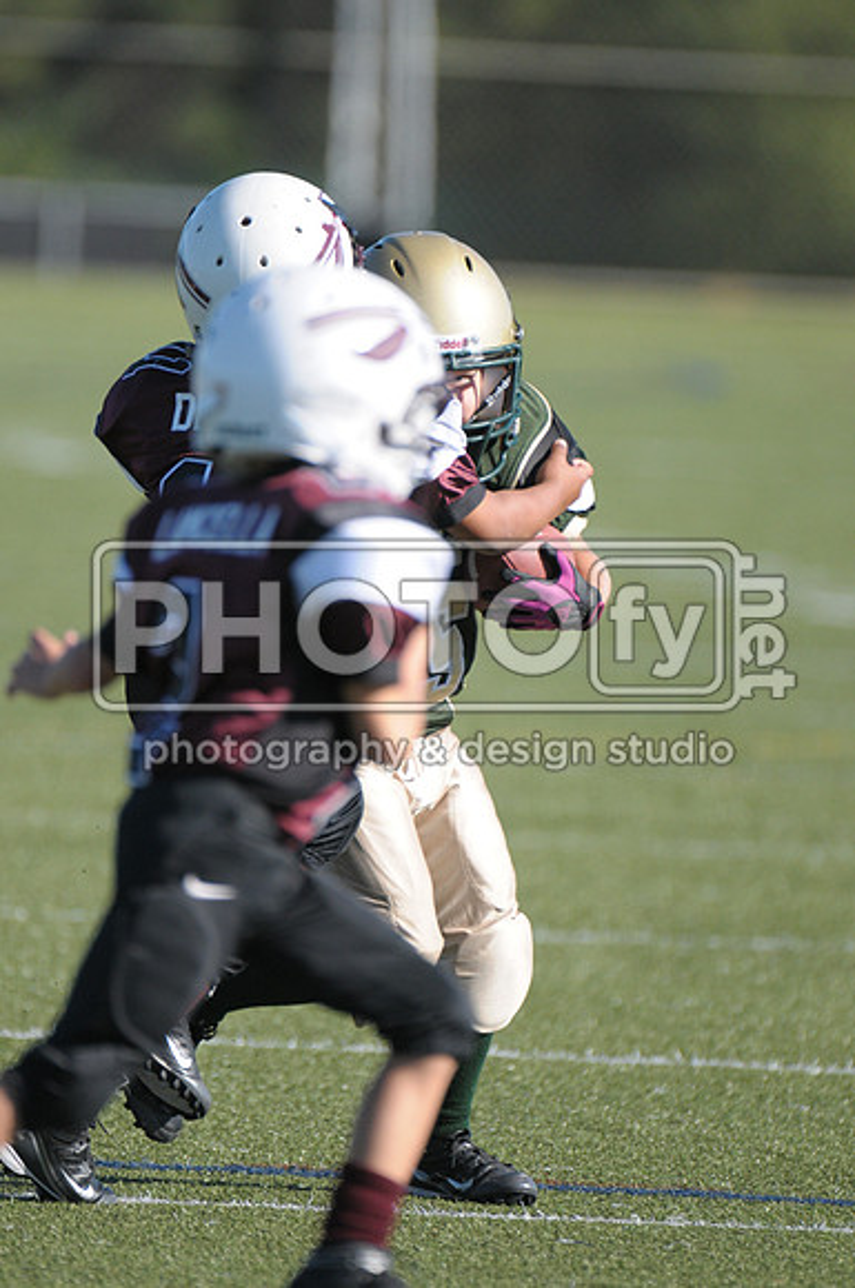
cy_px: 644
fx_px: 21437
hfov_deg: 2.3
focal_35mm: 600
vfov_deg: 3.4
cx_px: 428
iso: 640
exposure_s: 1/2500
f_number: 4
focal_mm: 400
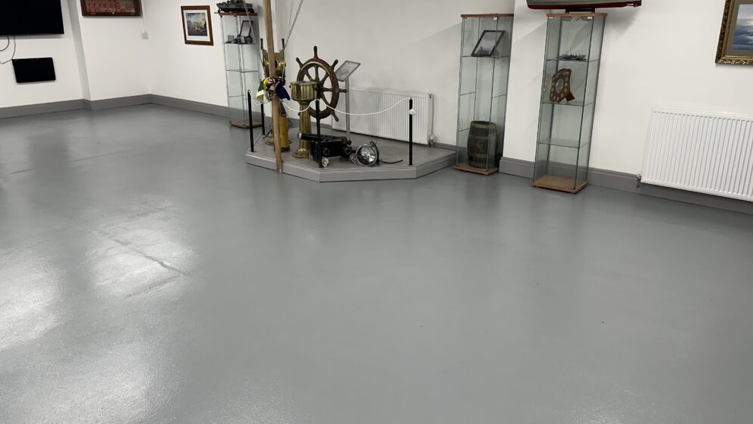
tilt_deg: -17.2
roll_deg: +0.7
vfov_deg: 42.8
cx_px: 376
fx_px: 539
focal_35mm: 27
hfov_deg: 69.9
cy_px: 183
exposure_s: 1/100
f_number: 1.78
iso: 125
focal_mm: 6.86
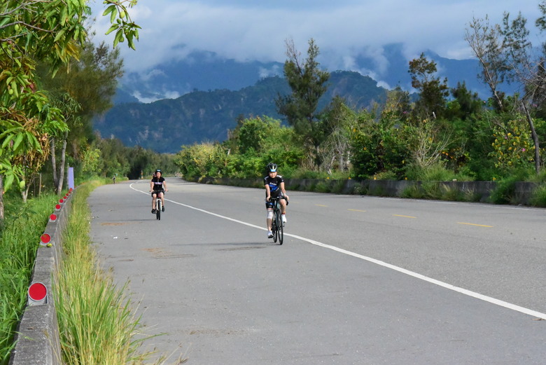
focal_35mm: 130
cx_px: 273
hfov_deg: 15.8
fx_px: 1973
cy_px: 182
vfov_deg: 10.6
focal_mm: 130
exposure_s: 1/4000
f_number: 20
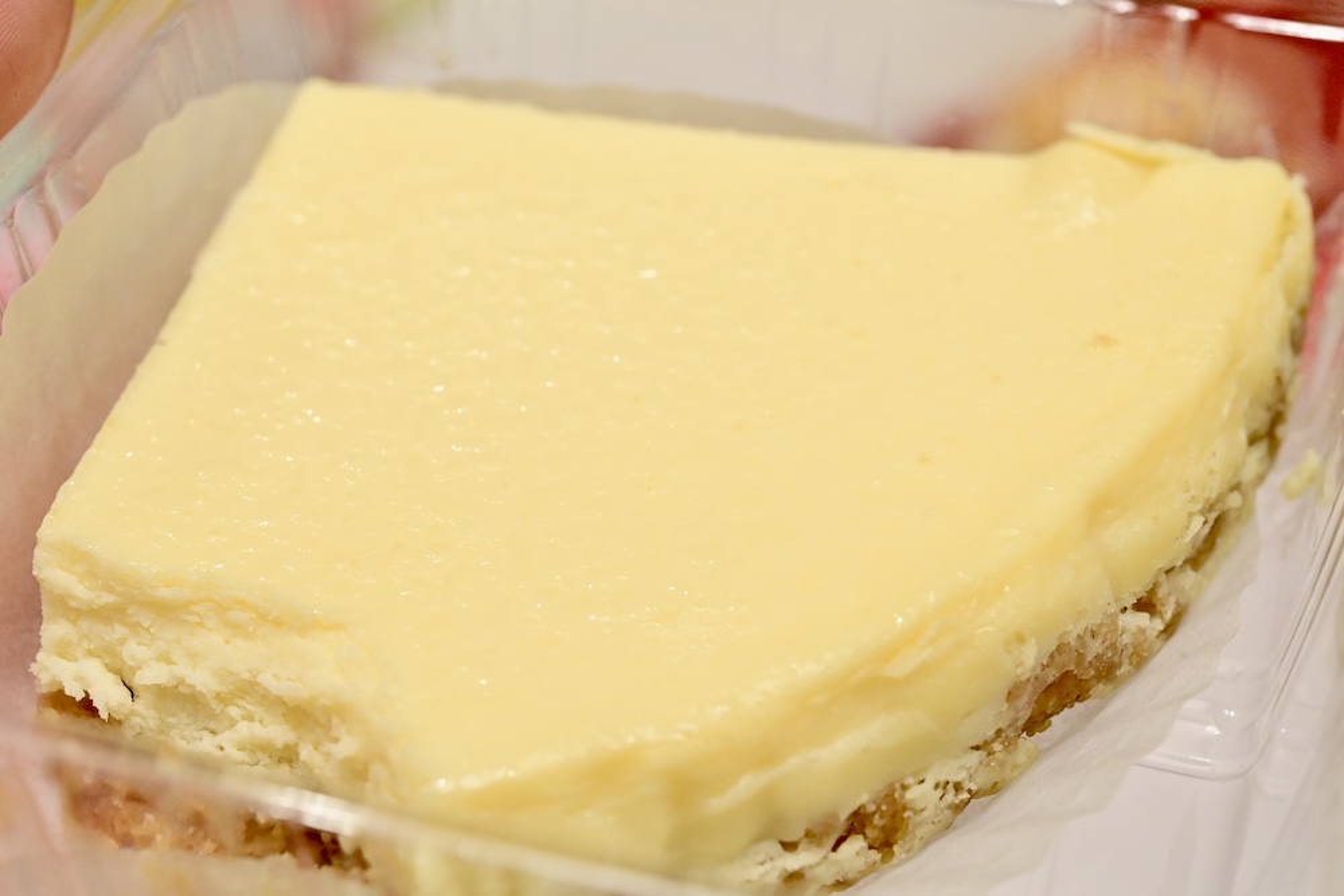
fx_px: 2240
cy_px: 448
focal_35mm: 60
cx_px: 672
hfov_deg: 33.4
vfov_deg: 22.6
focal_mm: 60
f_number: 10
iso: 6400
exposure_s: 1/200
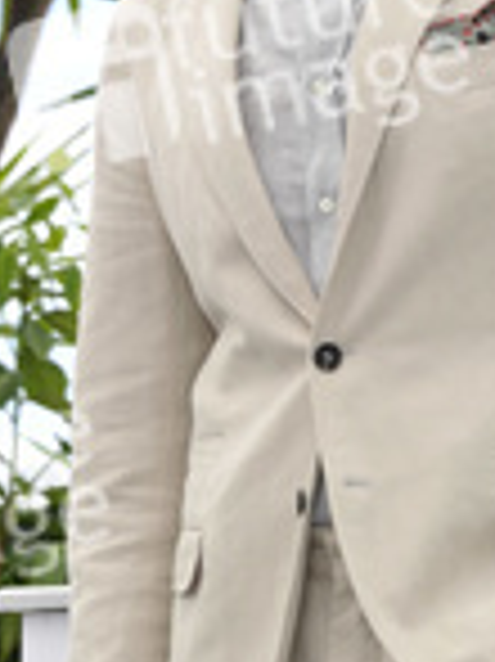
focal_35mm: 319
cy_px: 293
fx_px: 6091
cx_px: 371
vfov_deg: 6.2
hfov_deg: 4.7
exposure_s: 1/250
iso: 200
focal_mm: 122
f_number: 8
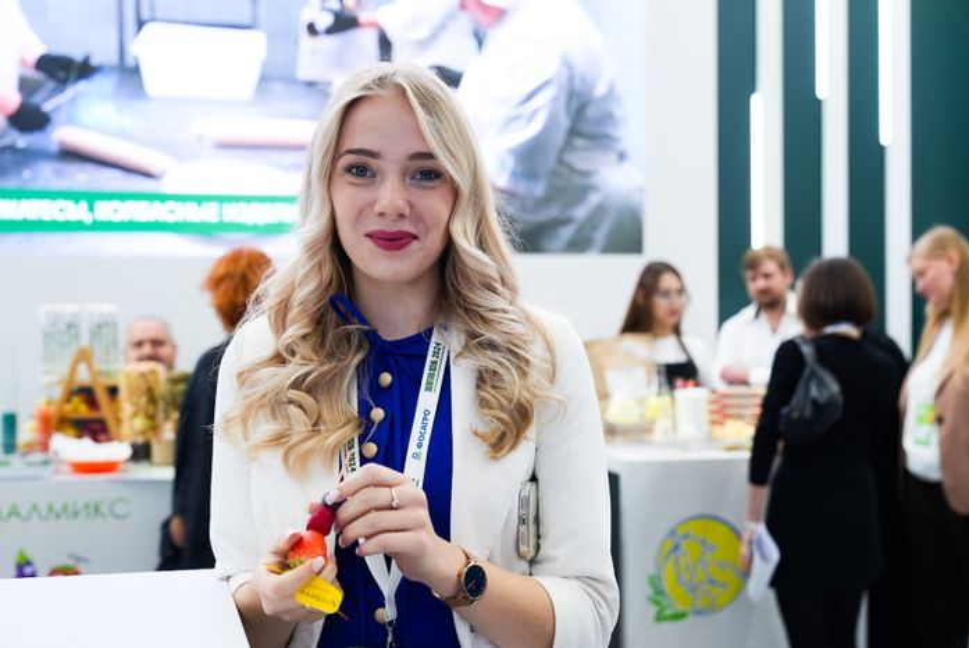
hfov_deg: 40.3
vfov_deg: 27.6
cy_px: 324
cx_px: 484
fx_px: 1320
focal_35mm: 49
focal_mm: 49
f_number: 4
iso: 1000
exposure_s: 1/250
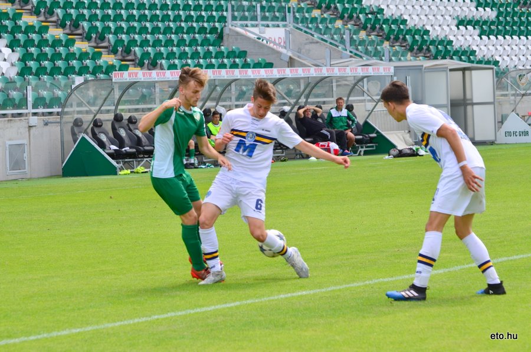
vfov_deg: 8.3
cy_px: 176
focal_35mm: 165
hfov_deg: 12.5
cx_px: 266
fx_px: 2429
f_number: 6.3
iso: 250
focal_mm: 110
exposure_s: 1/640
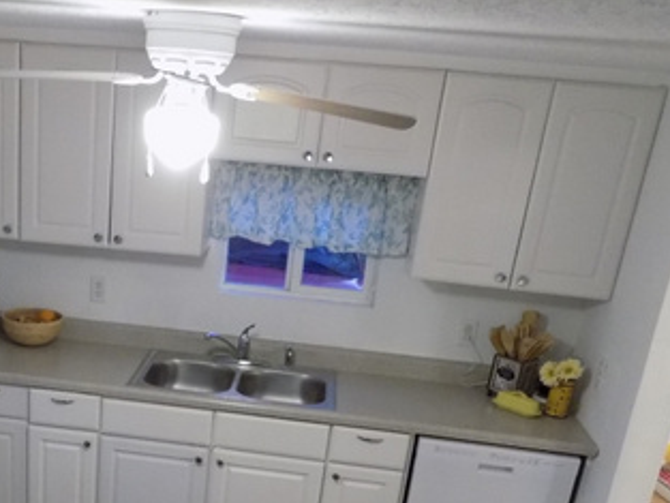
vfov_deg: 29.1
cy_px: 490
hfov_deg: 39.0
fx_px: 910
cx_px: 146
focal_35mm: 47
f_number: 3.1
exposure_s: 1/13
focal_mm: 4
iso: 400
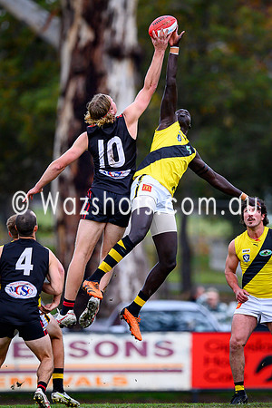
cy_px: 172
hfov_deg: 1.5
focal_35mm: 938
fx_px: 10632
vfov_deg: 2.2
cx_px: 155
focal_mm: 500
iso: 800
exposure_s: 1/1600
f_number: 4
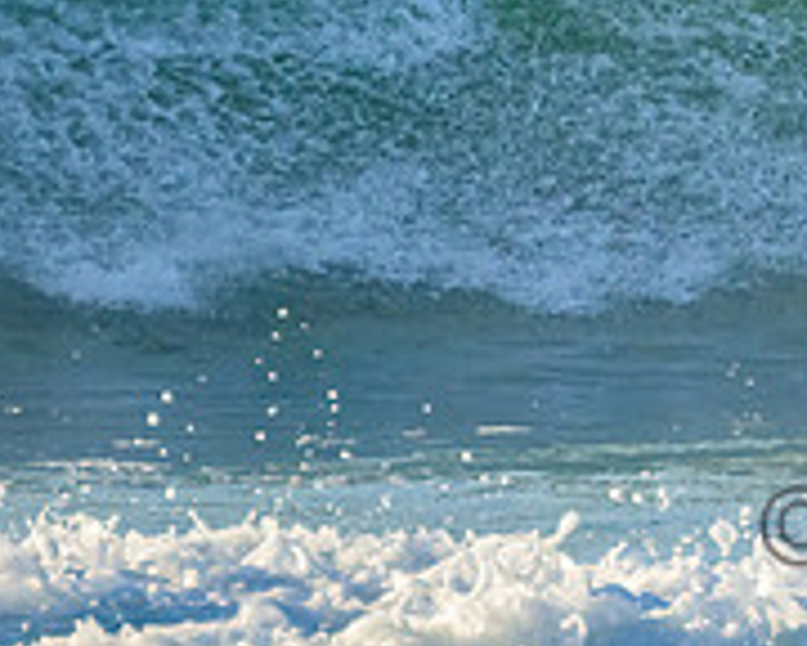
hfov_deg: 0.8
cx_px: 1107
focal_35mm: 2417
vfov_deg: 0.6
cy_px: -218
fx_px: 57728
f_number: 11
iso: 2800
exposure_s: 1/1600
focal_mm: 800
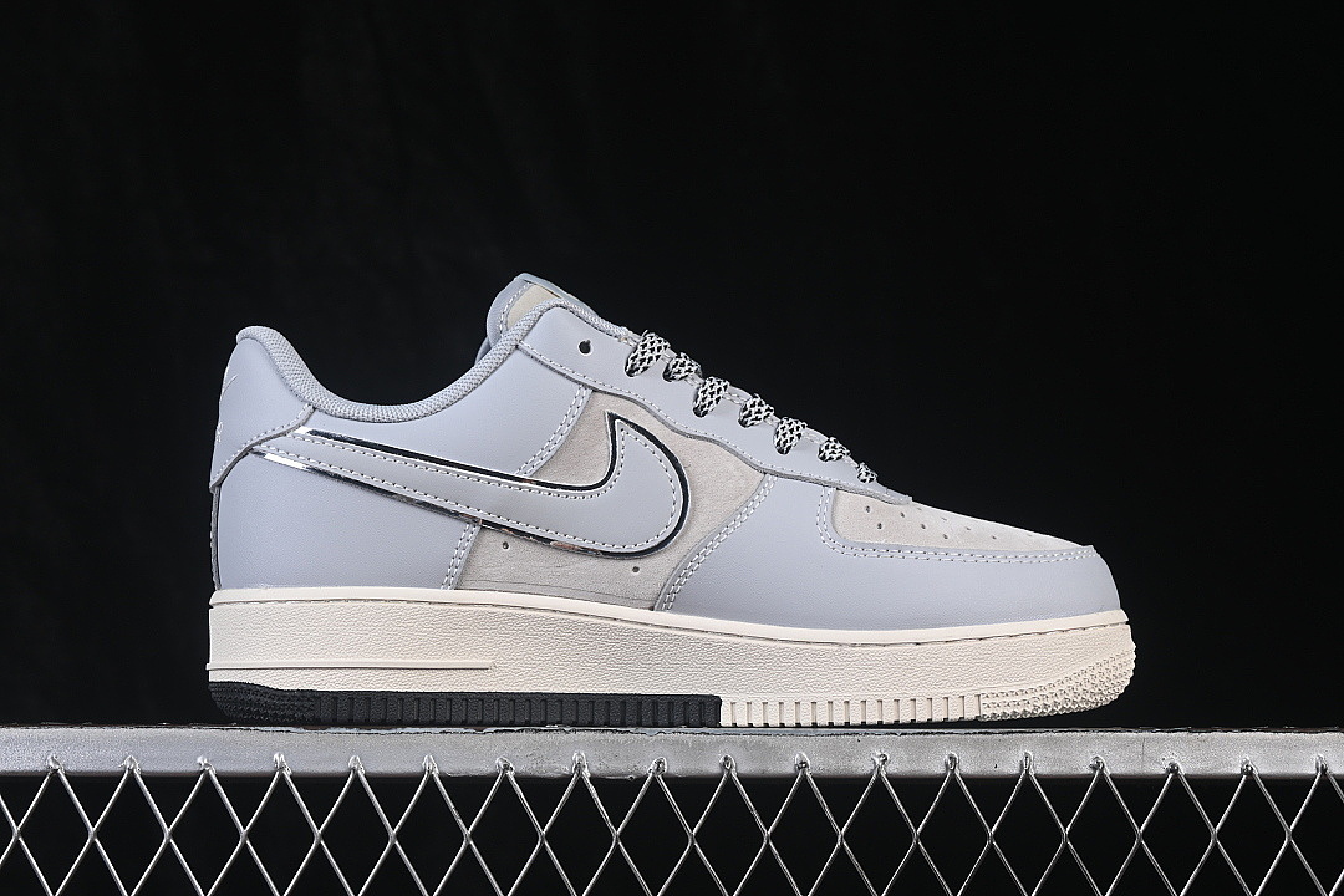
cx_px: 672
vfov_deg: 18.2
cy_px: 448
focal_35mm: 75
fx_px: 2800
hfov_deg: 27.0
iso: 160
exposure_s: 1/80
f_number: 8
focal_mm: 50
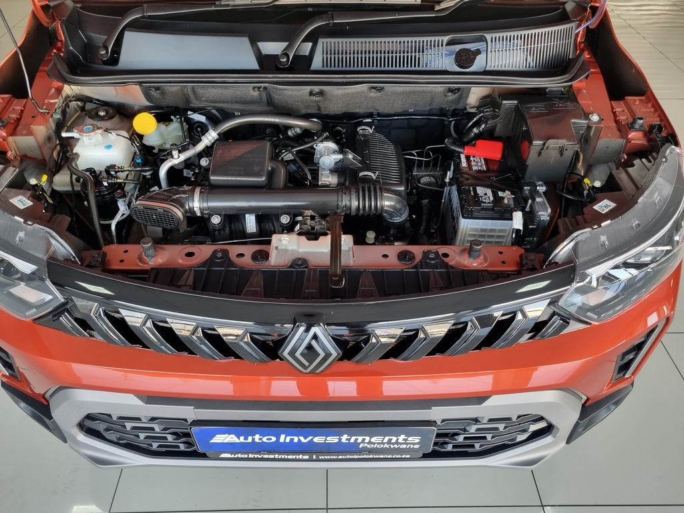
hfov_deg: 67.3
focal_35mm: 26
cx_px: 342
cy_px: 256
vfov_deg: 53.1
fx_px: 514
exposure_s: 1/100
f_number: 1.8
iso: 250
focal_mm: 5.4
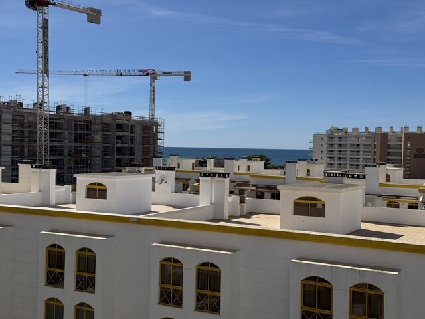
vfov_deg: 30.3
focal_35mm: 48
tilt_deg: -2.0
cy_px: 160
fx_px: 589
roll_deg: -0.4
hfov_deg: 39.7
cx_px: 212
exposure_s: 1/10526
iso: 80
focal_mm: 6.76
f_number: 1.78
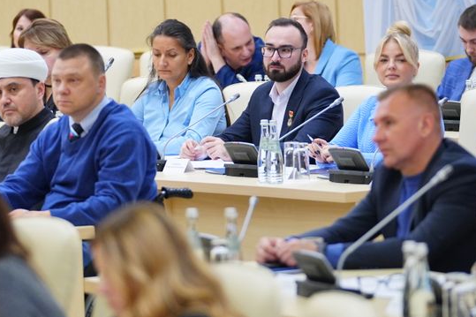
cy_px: 140
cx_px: 232
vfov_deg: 4.7
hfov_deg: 7.1
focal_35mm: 292
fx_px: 3859
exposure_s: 1/320
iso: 2000
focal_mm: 150
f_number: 2.8
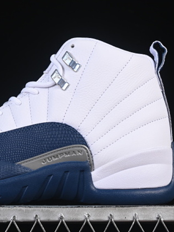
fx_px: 918
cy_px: 114
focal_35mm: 137
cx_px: 22
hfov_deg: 10.8
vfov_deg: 14.4
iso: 160
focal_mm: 50
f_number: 8
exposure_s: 1/80
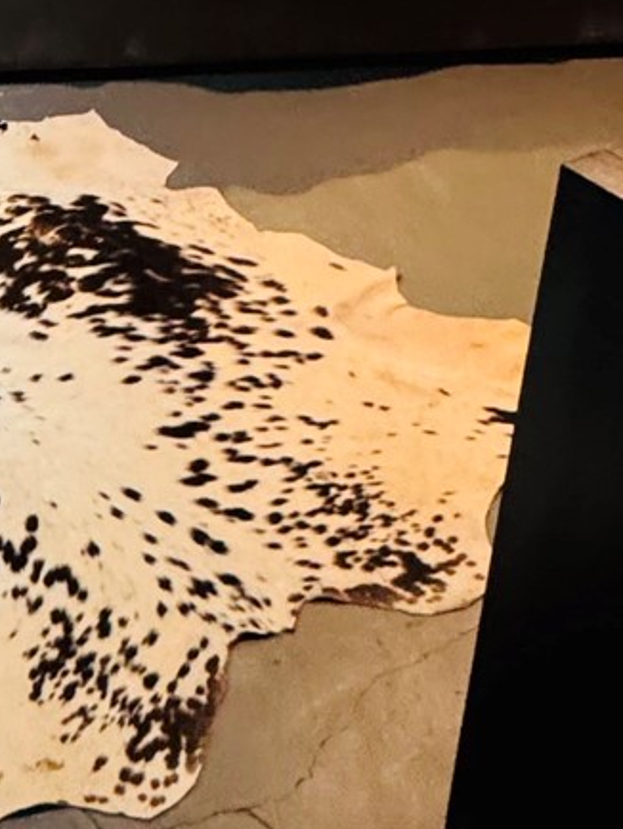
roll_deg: +3.0
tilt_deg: -23.0
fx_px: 1582
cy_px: -71
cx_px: -187
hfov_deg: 20.4
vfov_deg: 27.1
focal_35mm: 66
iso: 640
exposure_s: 1/60
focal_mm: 2.22
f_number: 2.2
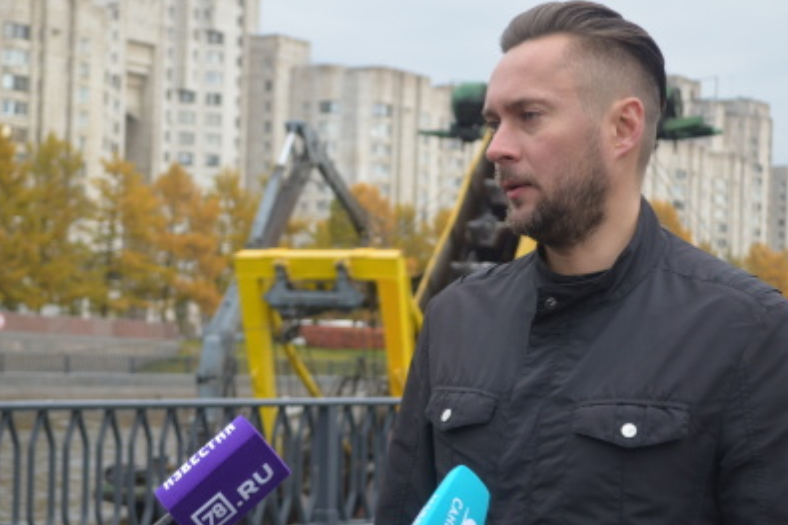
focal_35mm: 82
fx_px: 1794
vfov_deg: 16.6
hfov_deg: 24.8
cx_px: 351
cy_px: 327
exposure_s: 1/250
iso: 400
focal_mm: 36
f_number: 5
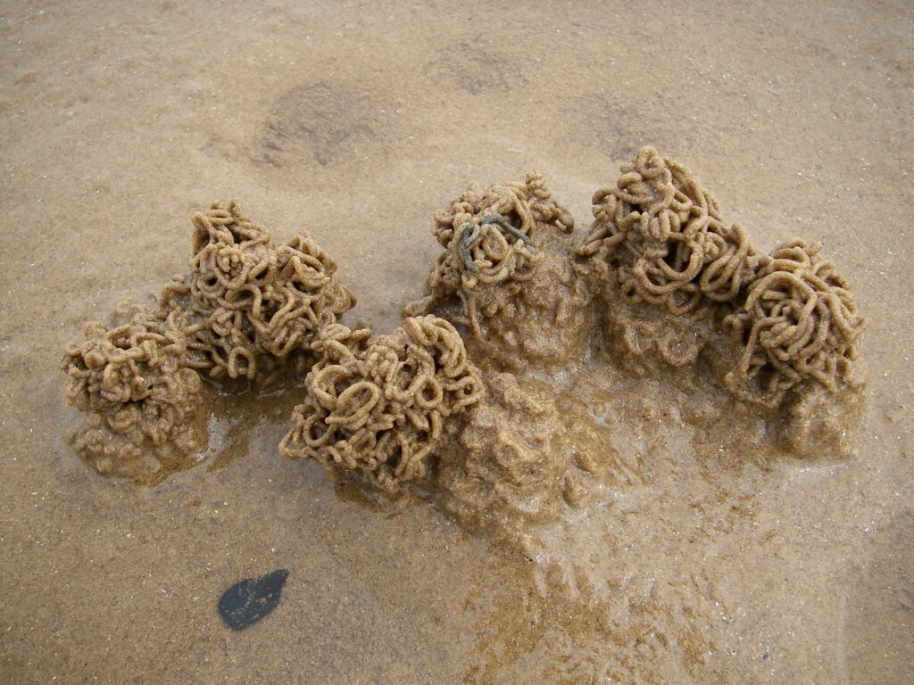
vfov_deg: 37.7
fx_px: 1003
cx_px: 457
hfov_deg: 49.0
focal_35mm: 38
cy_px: 342
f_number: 3.3
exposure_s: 1/200
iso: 64
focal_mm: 6.3
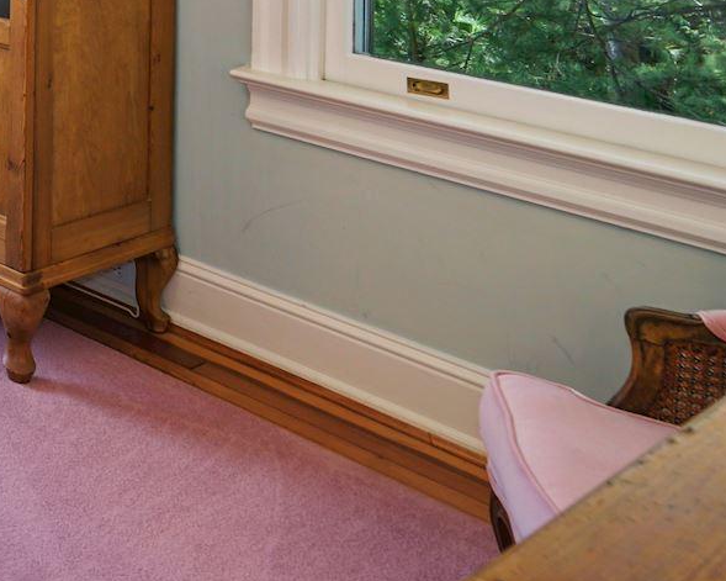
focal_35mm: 51
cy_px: -192
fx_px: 1096
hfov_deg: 24.1
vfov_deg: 25.3
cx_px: -479
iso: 200
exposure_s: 1/4
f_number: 8
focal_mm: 16
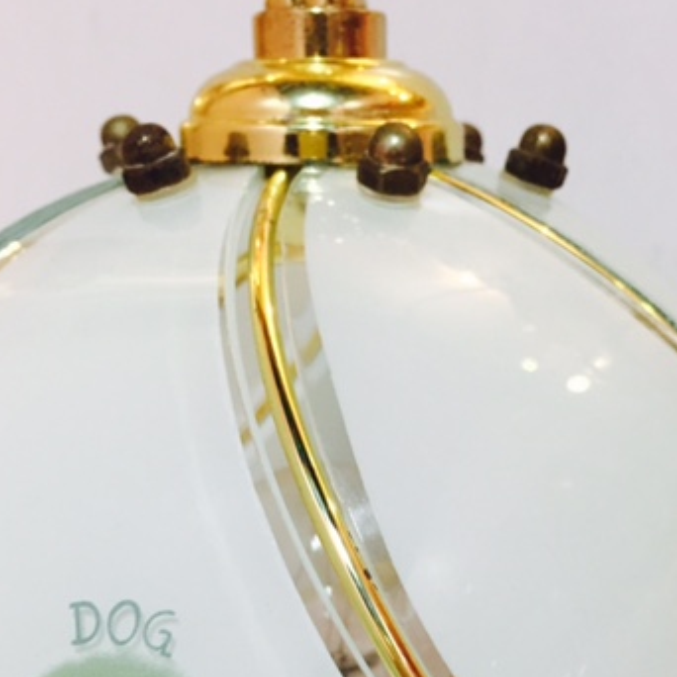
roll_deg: +1.0
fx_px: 1062
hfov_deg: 35.3
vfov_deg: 34.1
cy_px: 562
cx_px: 396
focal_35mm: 48
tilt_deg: -21.9
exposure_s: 1/33
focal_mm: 4.15
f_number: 2.2
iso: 64
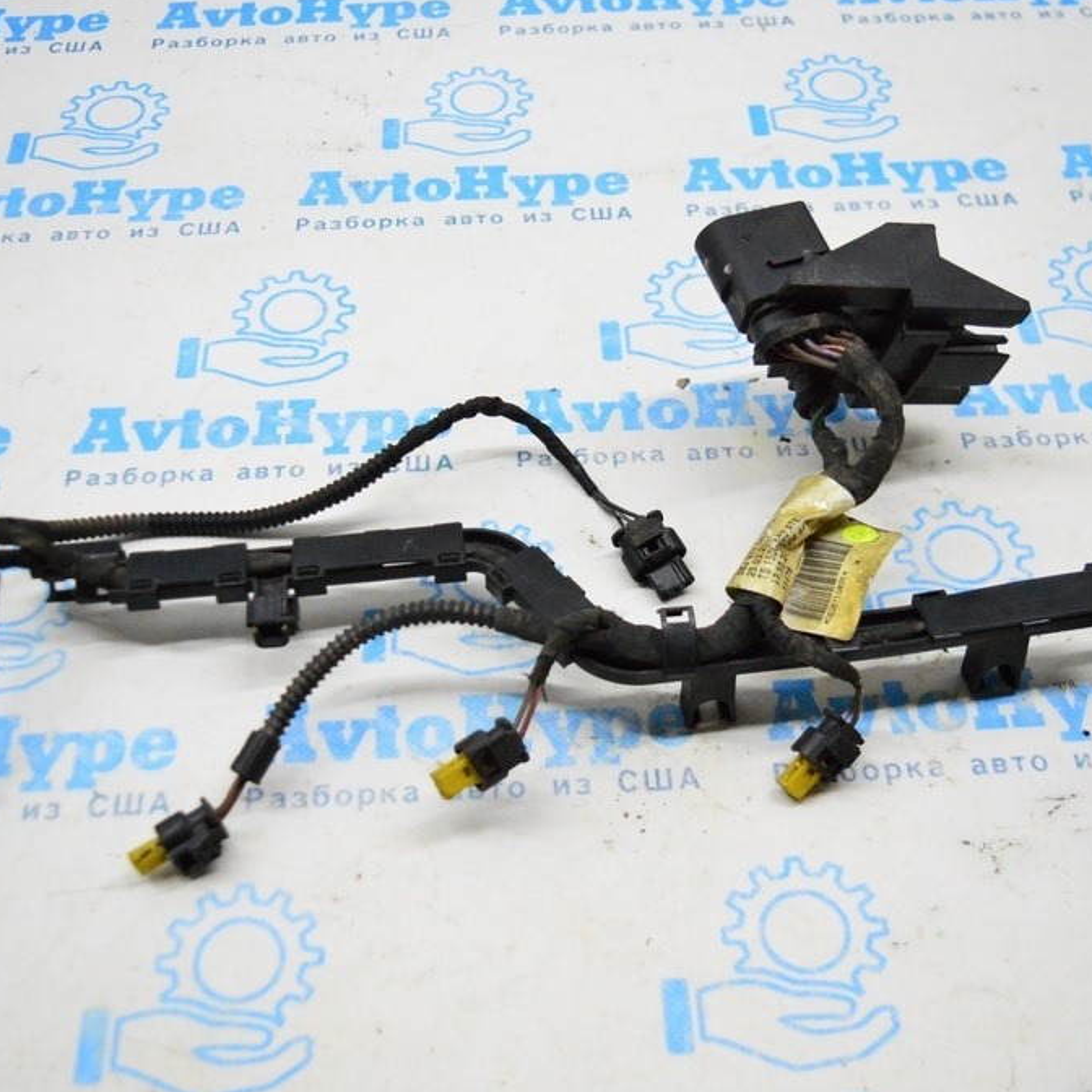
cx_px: 528
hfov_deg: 37.8
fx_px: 1593
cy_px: 544
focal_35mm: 45
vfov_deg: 37.8
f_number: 3.8
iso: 6400
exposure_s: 1/800
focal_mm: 23
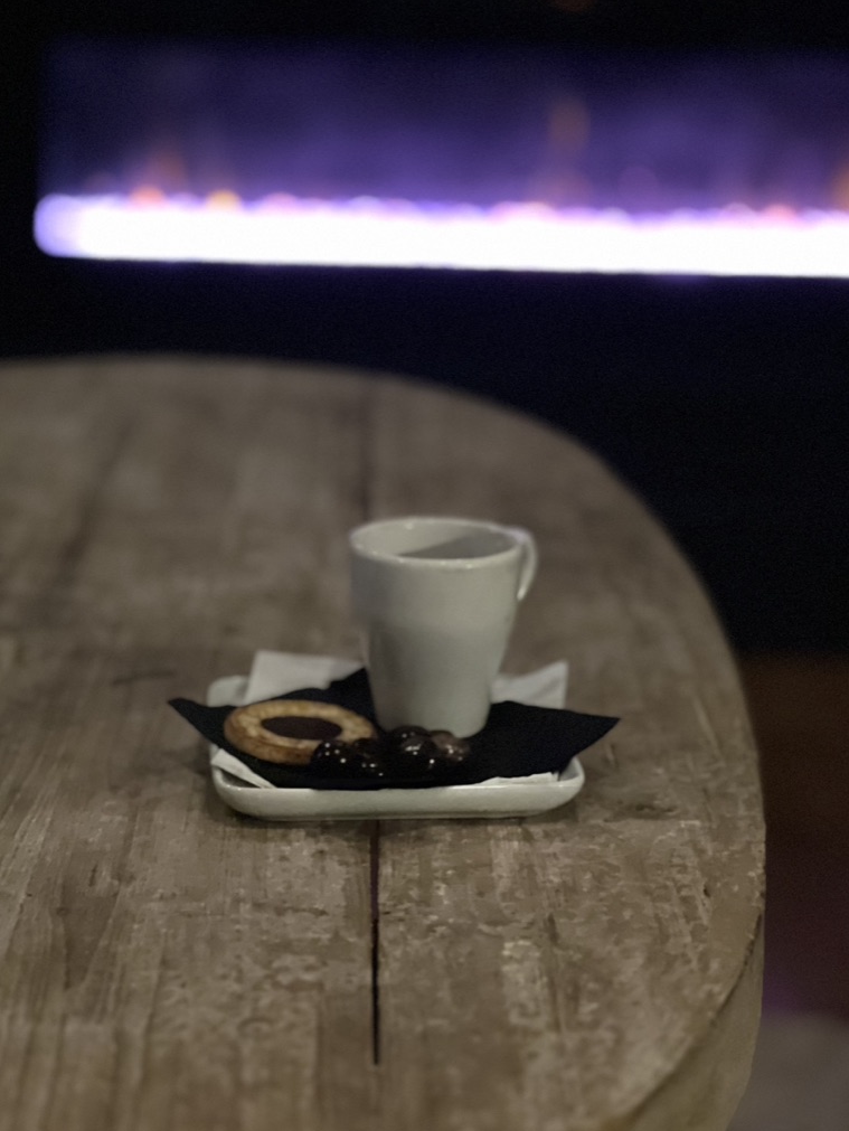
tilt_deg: -13.3
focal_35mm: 78
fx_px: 2549
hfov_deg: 18.9
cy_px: 562
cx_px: 421
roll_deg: -2.1
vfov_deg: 25.0
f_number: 2.8
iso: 1600
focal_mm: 9
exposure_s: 1/15
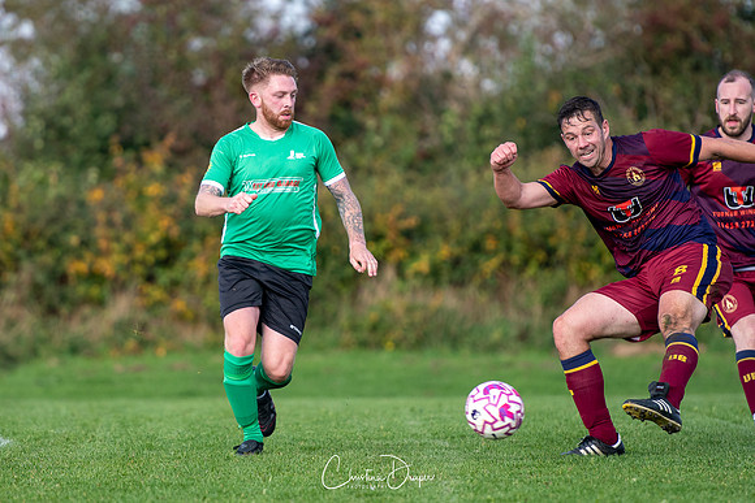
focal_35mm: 392
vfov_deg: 3.5
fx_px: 8214
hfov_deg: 5.3
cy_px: 219
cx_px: 269
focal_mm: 200
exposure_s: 1/2000
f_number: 2.8
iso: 320
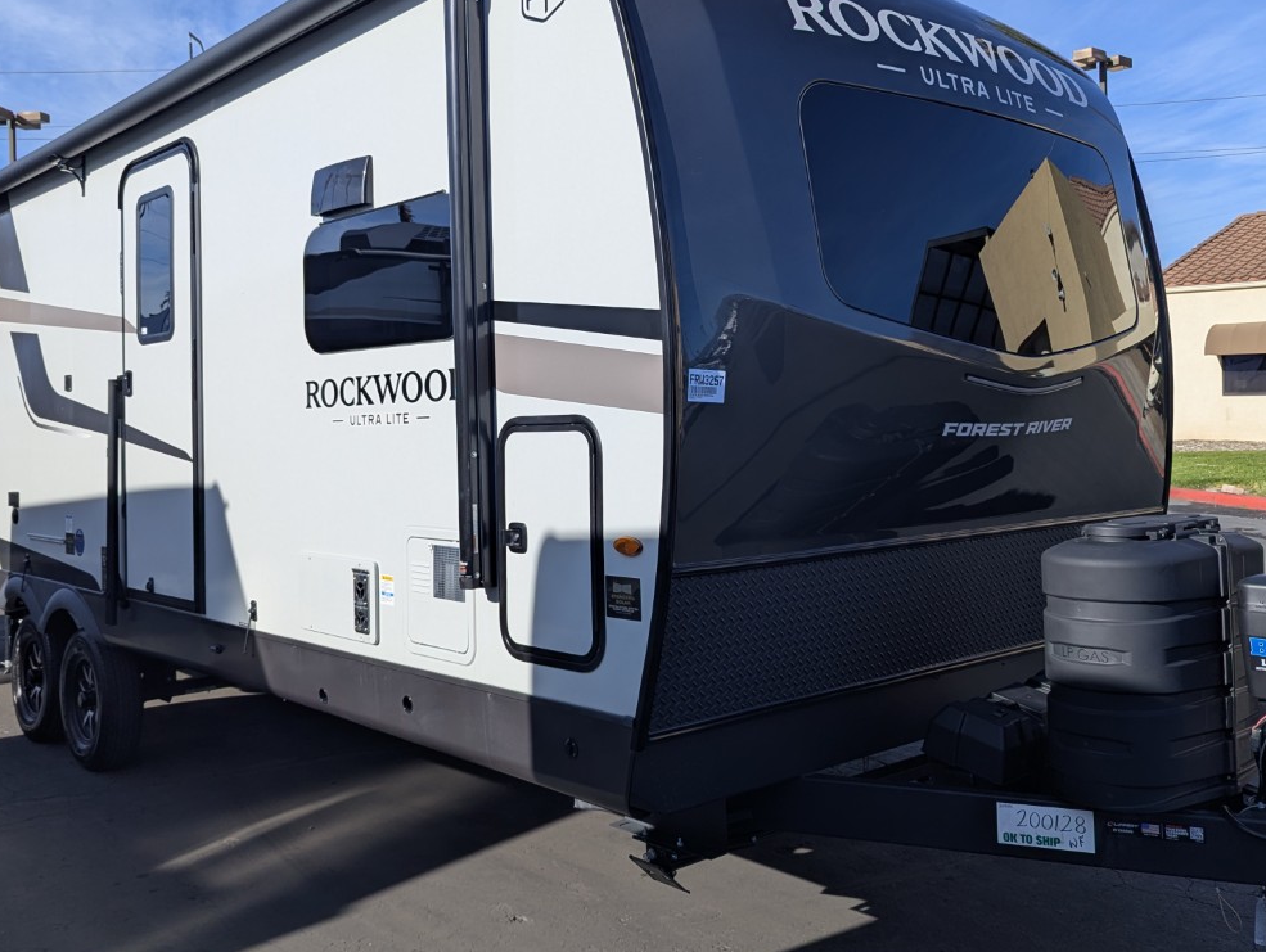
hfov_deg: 53.9
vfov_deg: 41.8
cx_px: 611
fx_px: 1245
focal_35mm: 34
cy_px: 403
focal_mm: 6.81
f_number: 1.85
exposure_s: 1/2833
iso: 46
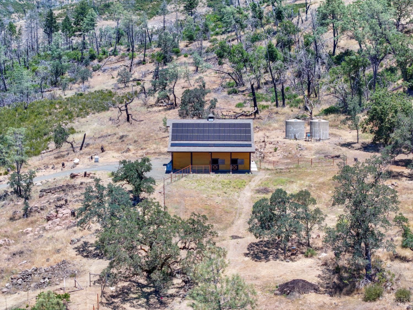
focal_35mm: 70
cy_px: 155
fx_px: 835
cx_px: 206
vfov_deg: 21.0
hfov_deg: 27.8
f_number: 2.8
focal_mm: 19.35
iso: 100
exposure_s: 1/640
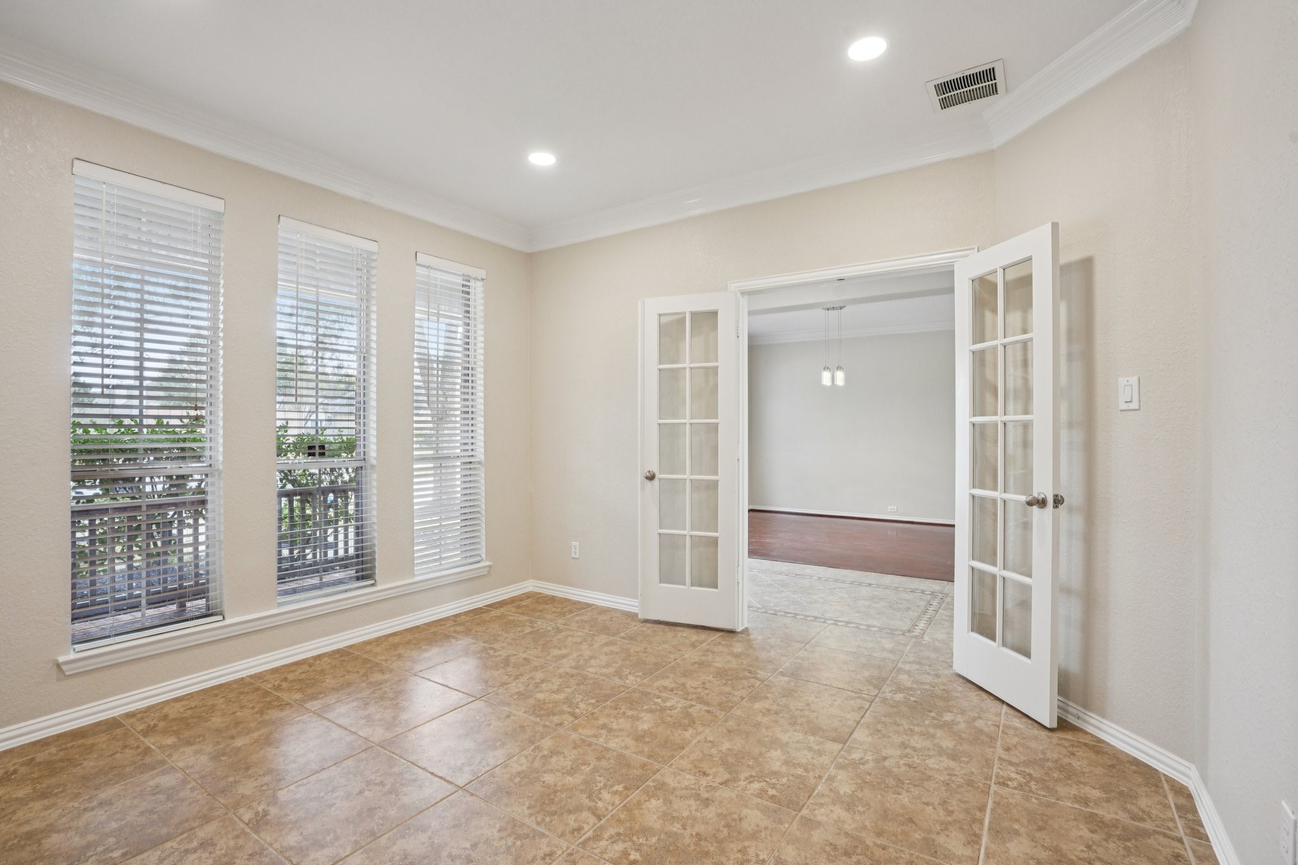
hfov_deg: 96.7
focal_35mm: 16
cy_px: 432
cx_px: 649
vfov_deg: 73.7
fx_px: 577
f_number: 8
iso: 400
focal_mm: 16
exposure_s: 1/20
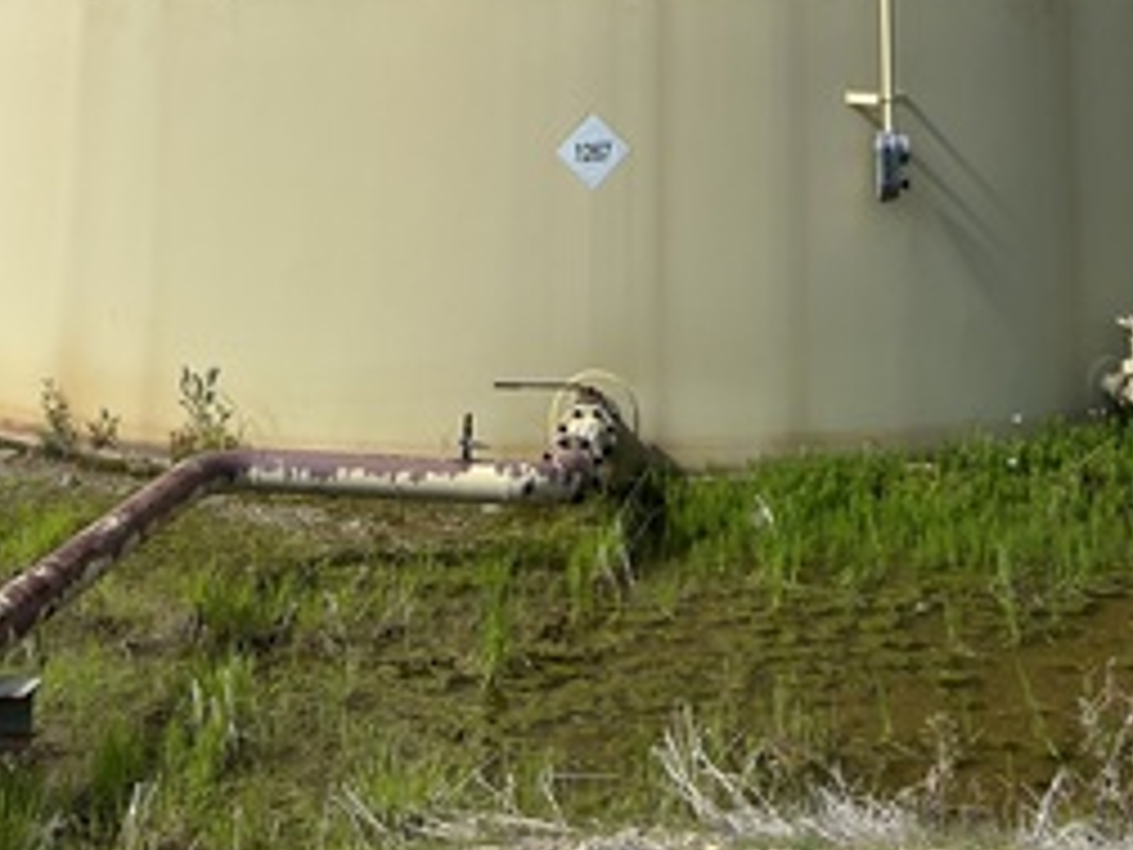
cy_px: -268
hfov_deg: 34.5
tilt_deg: +11.5
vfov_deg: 23.4
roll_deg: +1.0
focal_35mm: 55
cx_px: 782
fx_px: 1800
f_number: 1.5
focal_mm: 5.7
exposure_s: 1/3831
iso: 50
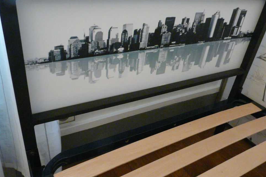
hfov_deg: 61.9
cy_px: 77
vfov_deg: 43.5
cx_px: 134
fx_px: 222
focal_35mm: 30
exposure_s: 1/20
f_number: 2.8
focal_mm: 4.6
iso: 800
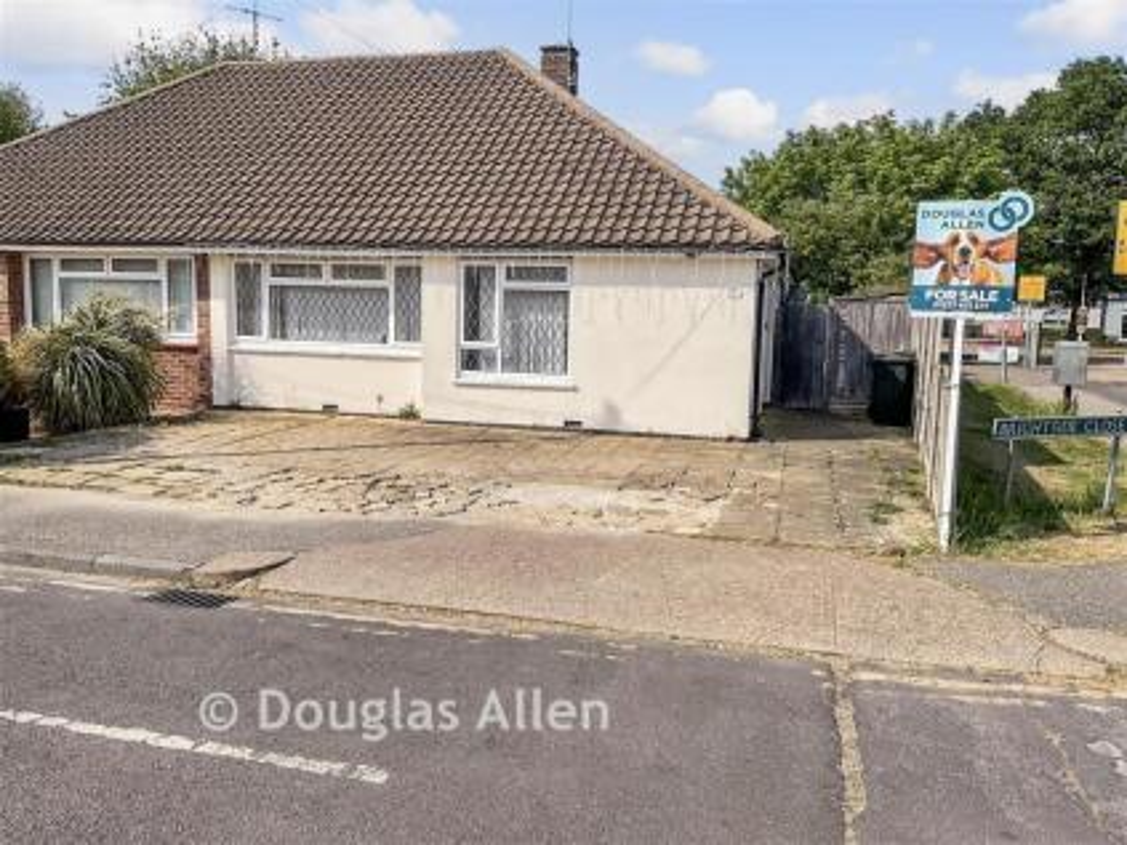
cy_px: 422
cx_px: 564
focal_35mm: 29
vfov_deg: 48.2
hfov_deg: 61.7
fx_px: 944
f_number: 1.8
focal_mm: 3
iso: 16
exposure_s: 1/2800
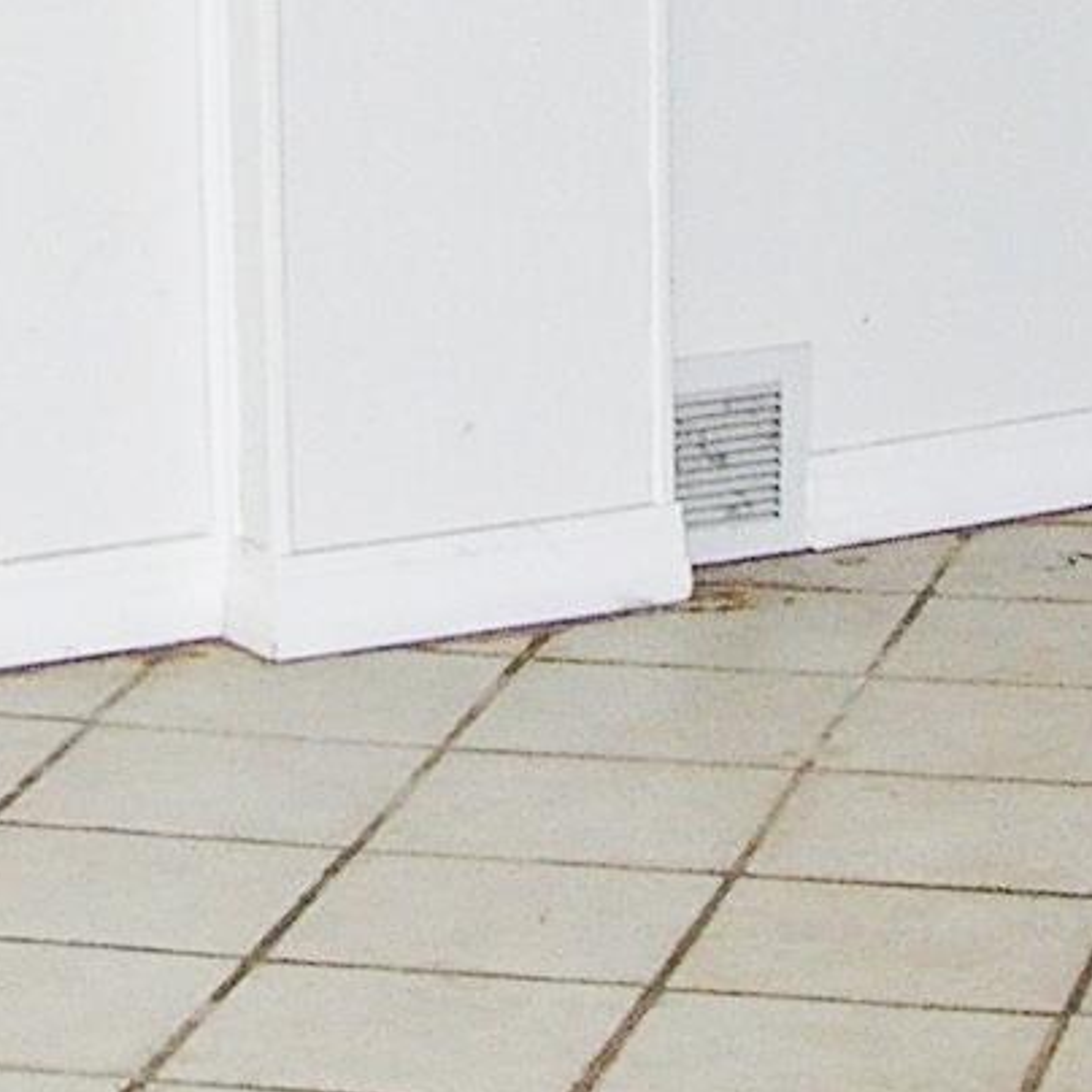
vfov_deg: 9.5
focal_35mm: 180
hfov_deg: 9.7
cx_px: 735
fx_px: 6424
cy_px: -524
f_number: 2.7
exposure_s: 1/60.1
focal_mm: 6
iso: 70
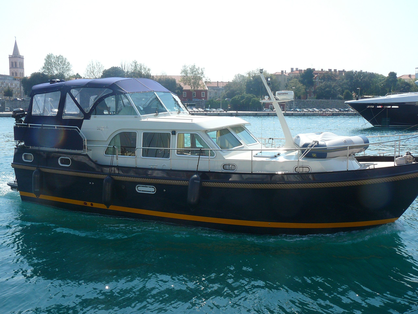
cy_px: 157
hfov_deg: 52.6
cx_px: 209
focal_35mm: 35
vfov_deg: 40.7
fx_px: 423
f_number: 5
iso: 80
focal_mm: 5.2
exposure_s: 1/400
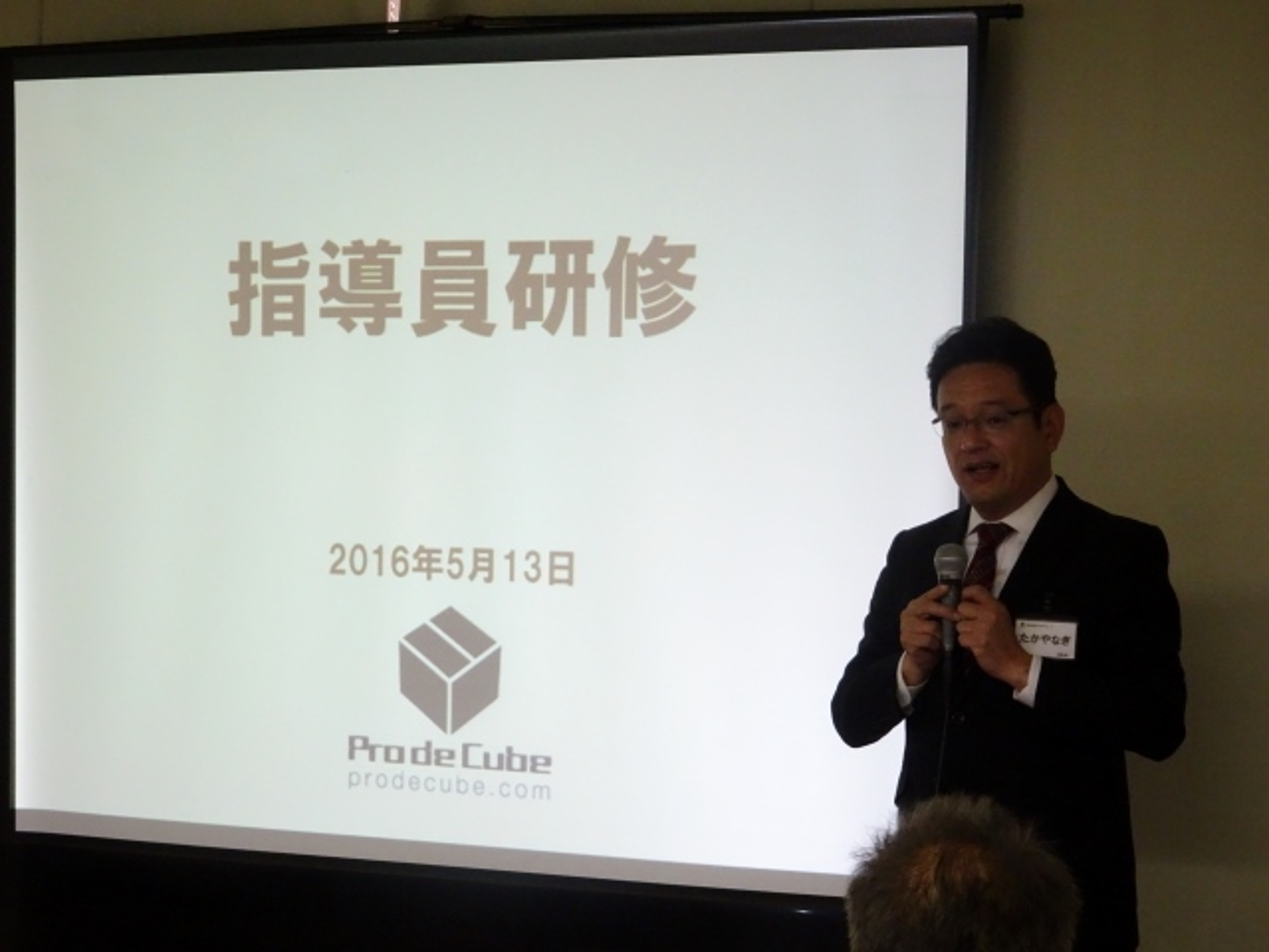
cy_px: 476
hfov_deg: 21.8
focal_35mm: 90
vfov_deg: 16.4
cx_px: 634
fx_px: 3299
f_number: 5
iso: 800
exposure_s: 1/100
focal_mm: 15.45
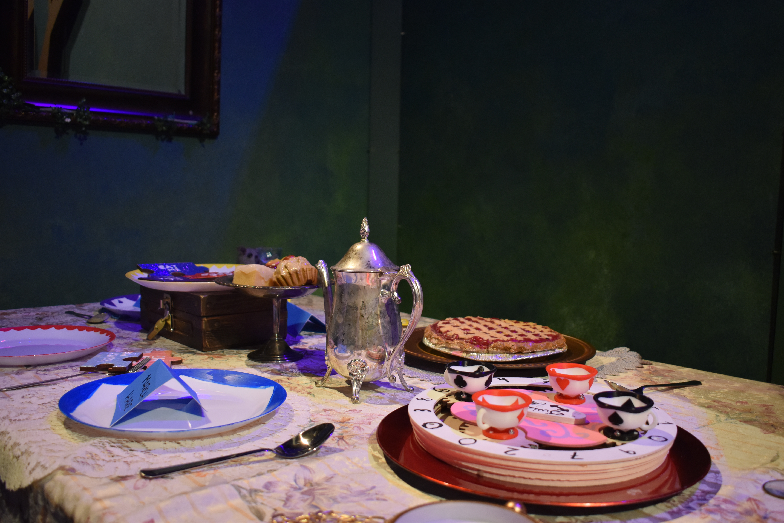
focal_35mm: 33
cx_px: 392
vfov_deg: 40.0
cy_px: 262
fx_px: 719
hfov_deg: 57.2
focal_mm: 22
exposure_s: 1/60
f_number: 4
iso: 720
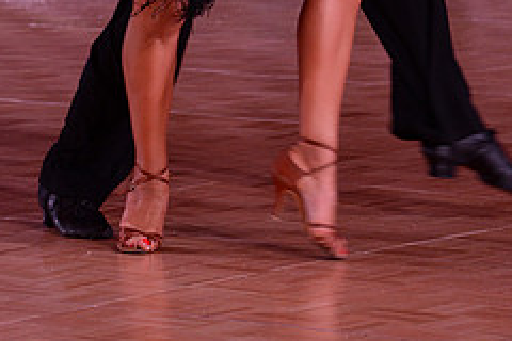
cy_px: -254
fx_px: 6001
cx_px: 146
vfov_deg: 3.2
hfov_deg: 4.9
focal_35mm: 422
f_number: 5
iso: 1600
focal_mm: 175
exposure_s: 1/250
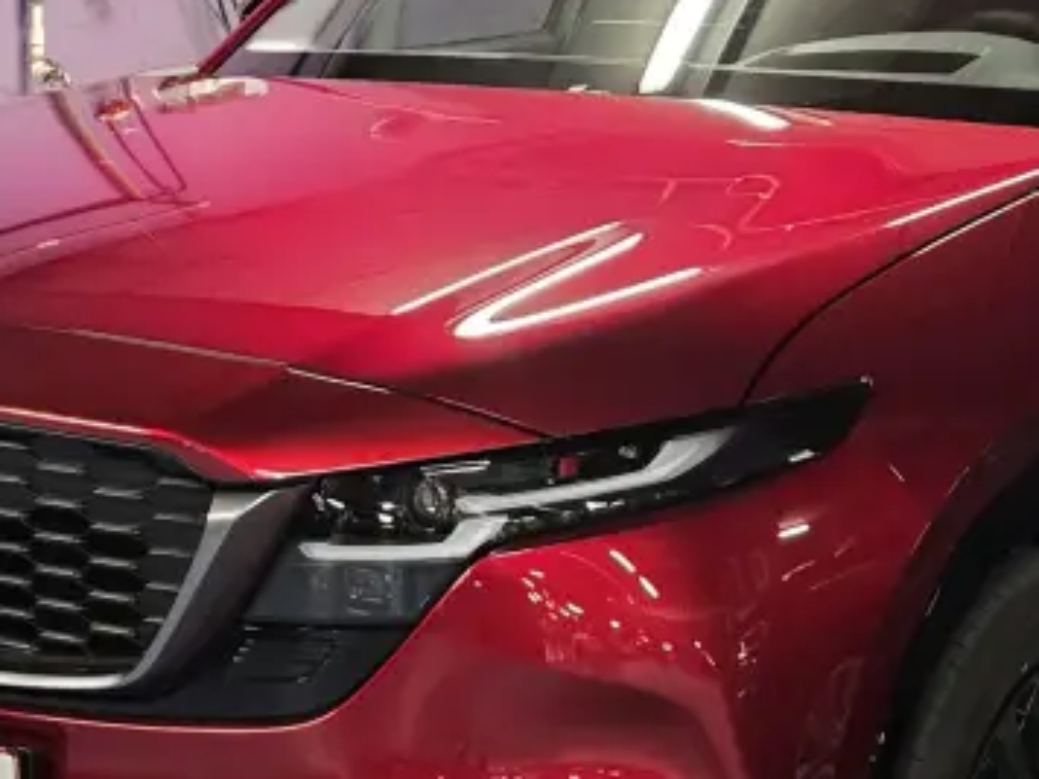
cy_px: 487
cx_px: 163
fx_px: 2791
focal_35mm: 93
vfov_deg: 15.9
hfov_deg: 20.8
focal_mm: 5.4
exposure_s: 1/100
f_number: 1.8
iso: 1000
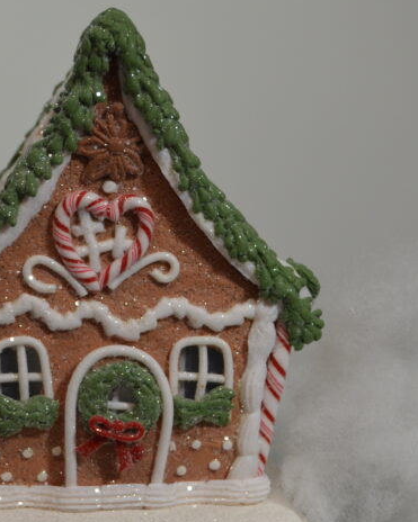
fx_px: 1439
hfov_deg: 16.5
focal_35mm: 93
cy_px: 354
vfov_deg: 20.5
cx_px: 108
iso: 400
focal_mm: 30
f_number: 4.5
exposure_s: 1/100
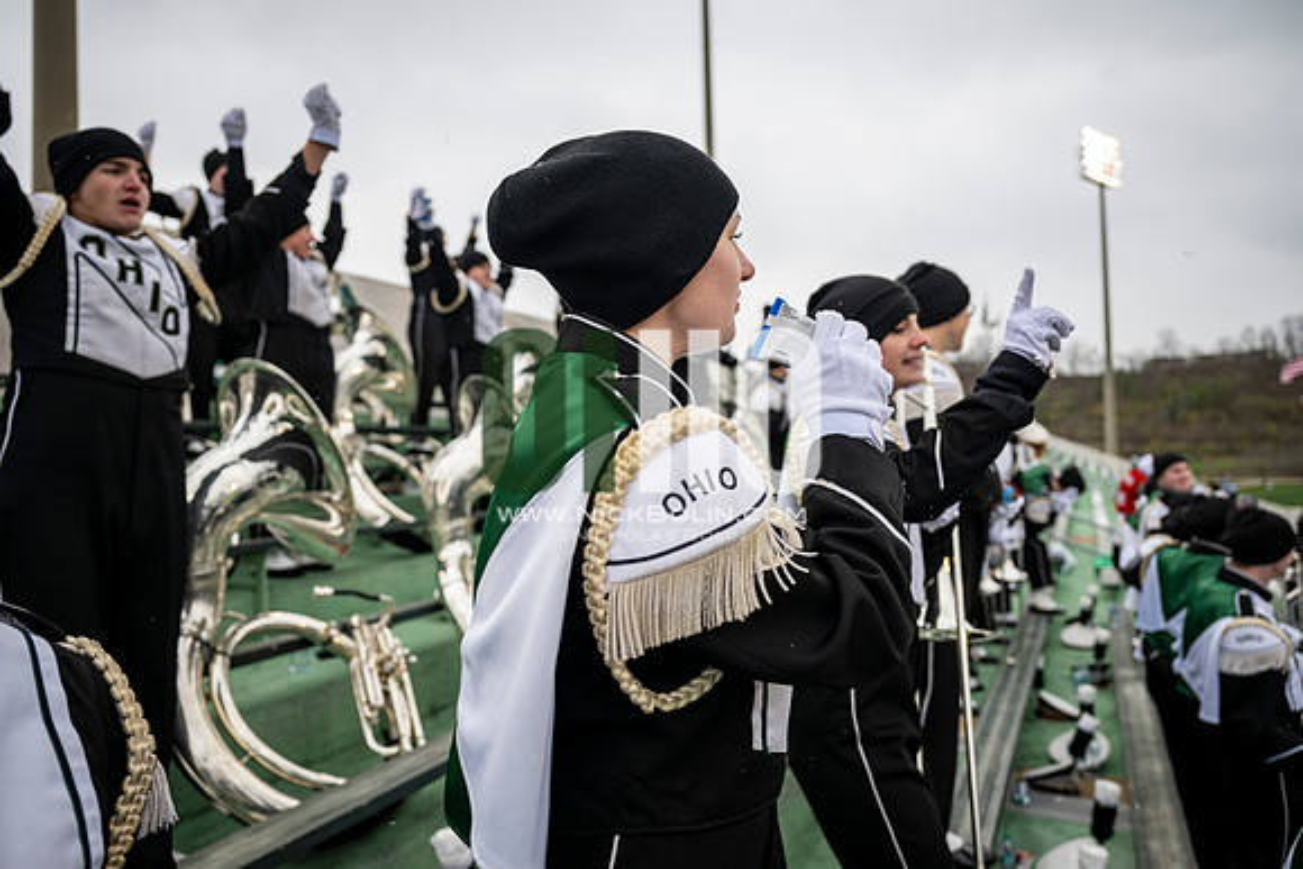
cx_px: 652
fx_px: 869
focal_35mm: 24
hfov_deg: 73.7
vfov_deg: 53.2
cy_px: 434
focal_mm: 24
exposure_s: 1/500
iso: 160
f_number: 2.8
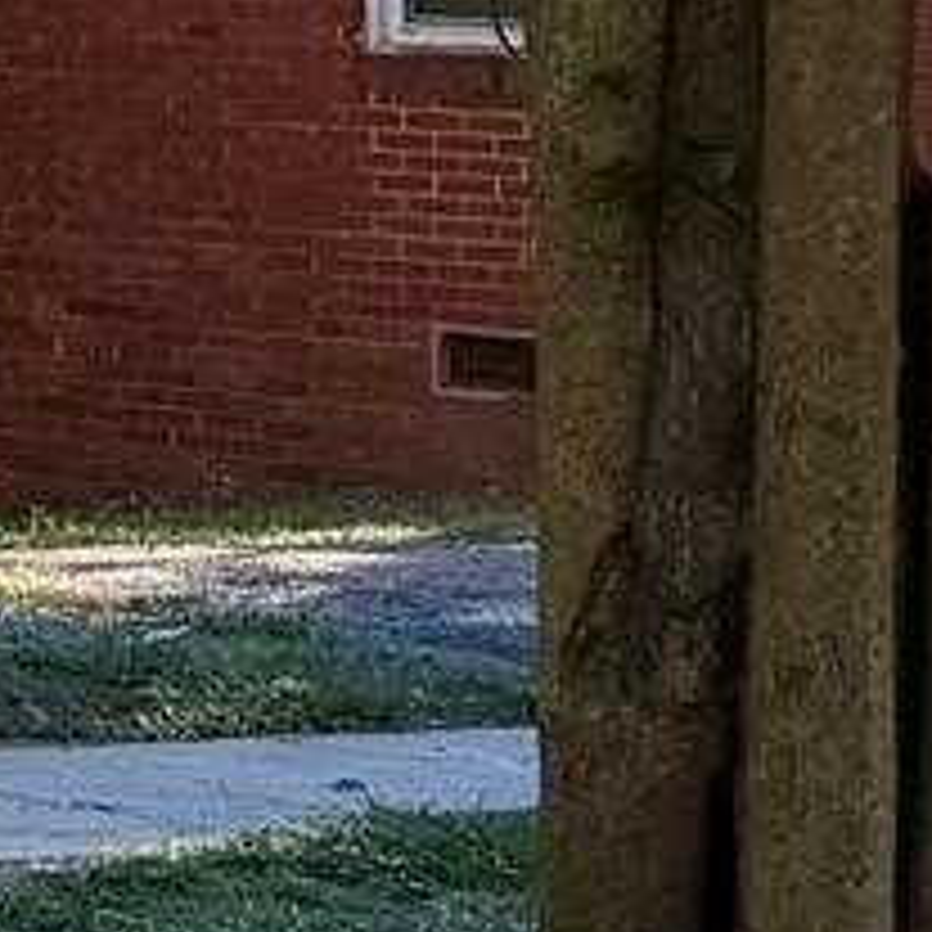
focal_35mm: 210
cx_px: -2796
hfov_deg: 6.6
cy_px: -374
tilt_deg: +1.5
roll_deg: -1.3
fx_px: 6397
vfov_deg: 8.2
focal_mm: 6.76
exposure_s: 1/909
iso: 80
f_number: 1.78
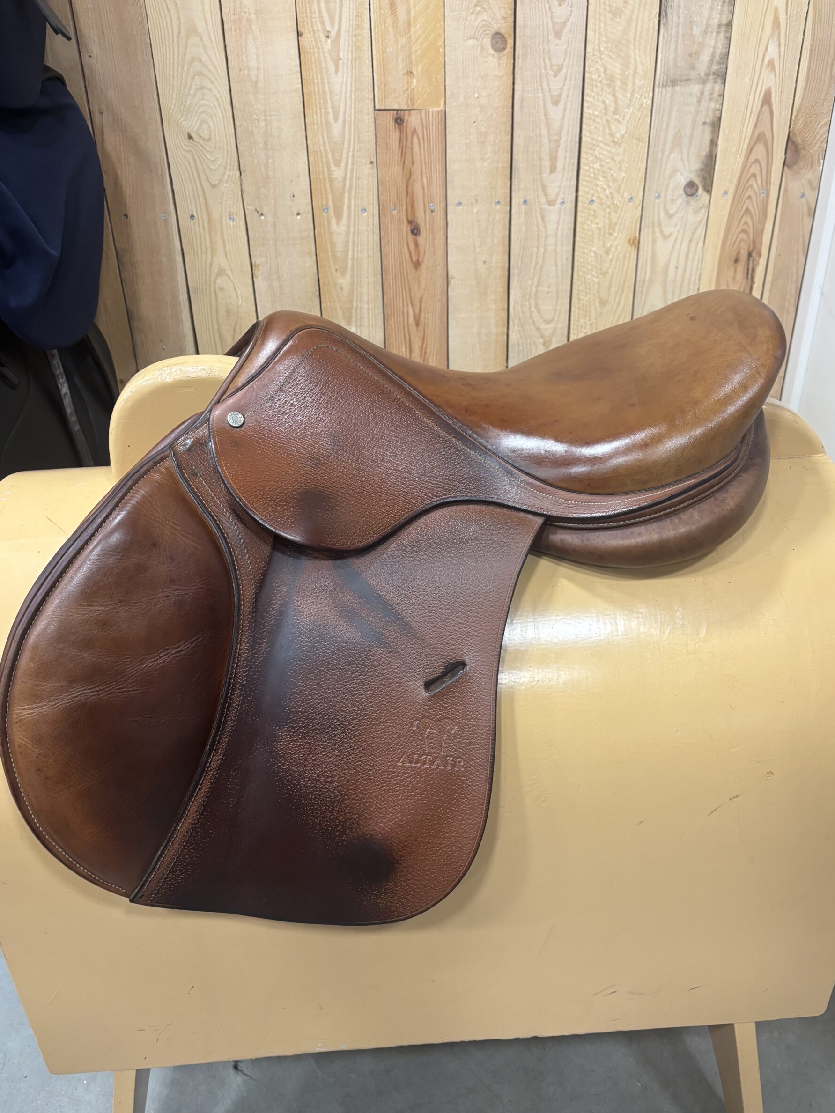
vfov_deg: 63.4
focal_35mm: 28
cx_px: 402
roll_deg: +2.1
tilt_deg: -31.3
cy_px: 577
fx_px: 900
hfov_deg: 49.7
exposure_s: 1/50
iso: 160
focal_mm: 5.96
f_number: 1.6
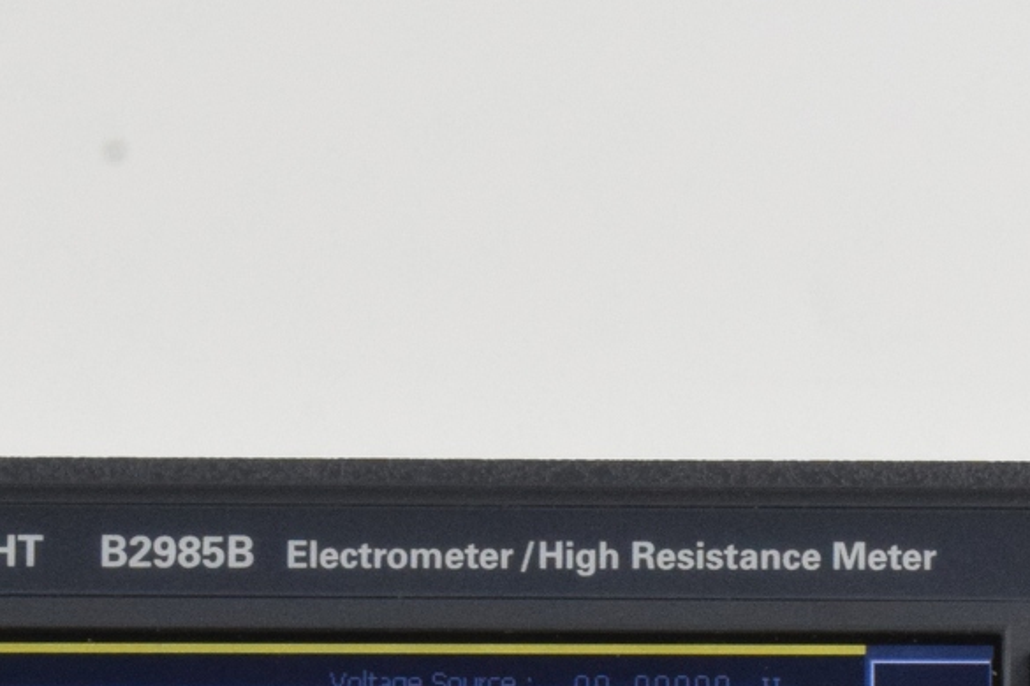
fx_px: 8261
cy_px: 963
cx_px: 810
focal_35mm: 289
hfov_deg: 7.1
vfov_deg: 4.7
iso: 1600
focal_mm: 55
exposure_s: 1/30
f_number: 22
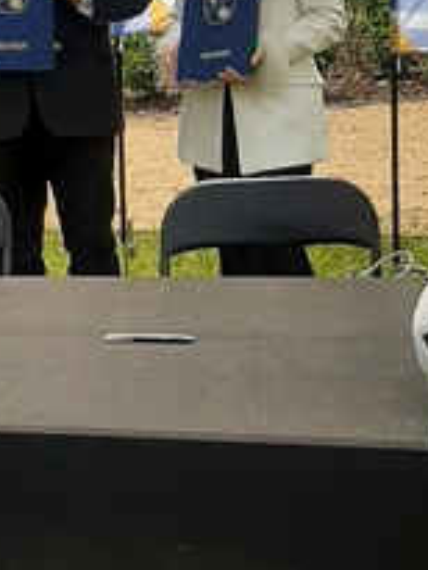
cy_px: 89
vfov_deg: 20.3
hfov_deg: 15.5
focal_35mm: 95
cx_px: 114
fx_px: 1565
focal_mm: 3.93
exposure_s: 1/2433
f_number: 1.7
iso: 40
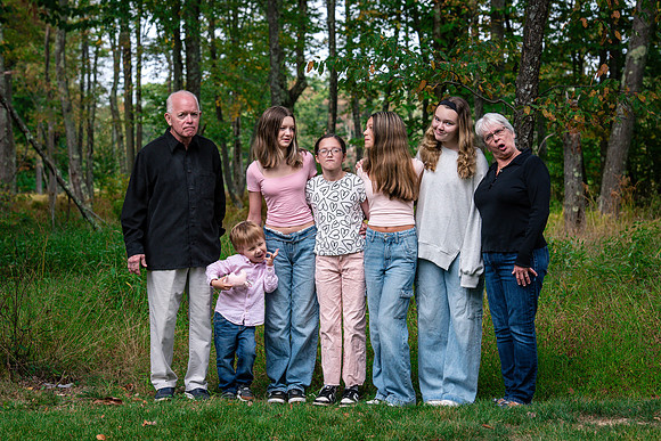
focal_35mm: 115
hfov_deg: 17.7
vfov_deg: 11.9
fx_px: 2118
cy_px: 221
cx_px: 313
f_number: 8
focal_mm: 105
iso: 640
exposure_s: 1/500
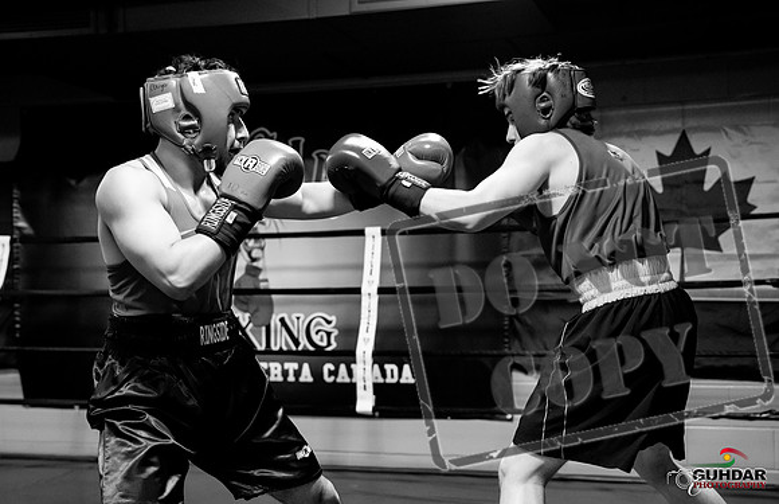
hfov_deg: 39.8
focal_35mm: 50
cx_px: 431
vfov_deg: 26.4
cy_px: 287
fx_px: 1073
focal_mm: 44
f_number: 2.8
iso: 8000
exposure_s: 1/1000
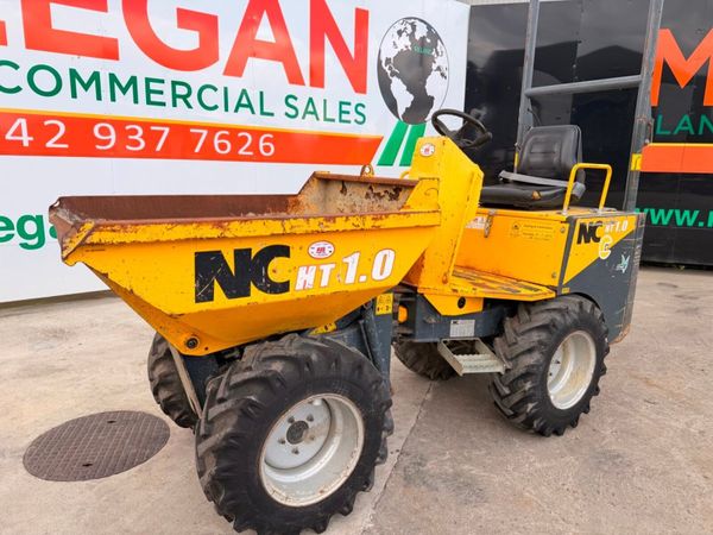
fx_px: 494
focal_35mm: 24
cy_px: 268
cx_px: 356
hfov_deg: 71.6
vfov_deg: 56.8
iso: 80
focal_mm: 6.76
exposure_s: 1/772
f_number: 1.78
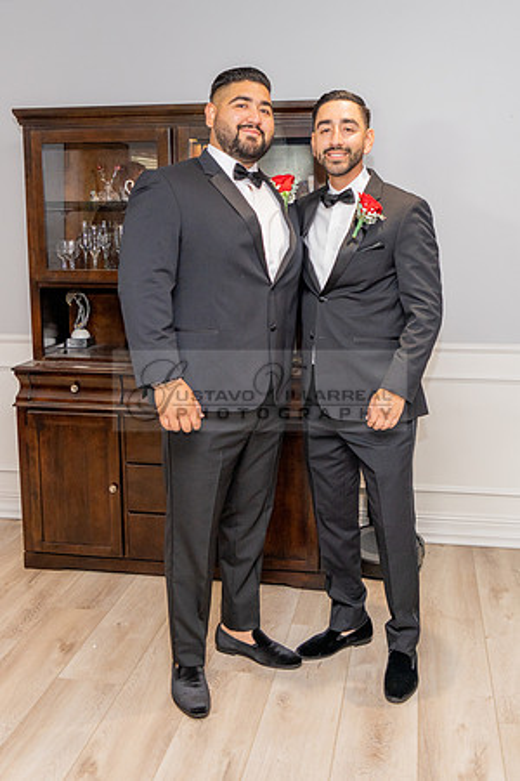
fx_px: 849
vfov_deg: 49.3
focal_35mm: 39
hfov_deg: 34.1
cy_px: 356
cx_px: 268
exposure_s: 1/160
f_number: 4
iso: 640
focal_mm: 24
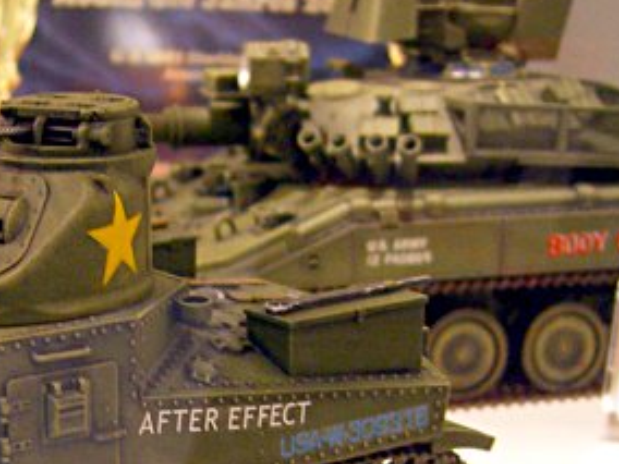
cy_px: 534
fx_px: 1913
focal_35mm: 107
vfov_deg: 13.5
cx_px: 142
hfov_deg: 18.2
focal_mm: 7.9
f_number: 2.8
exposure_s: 1/40
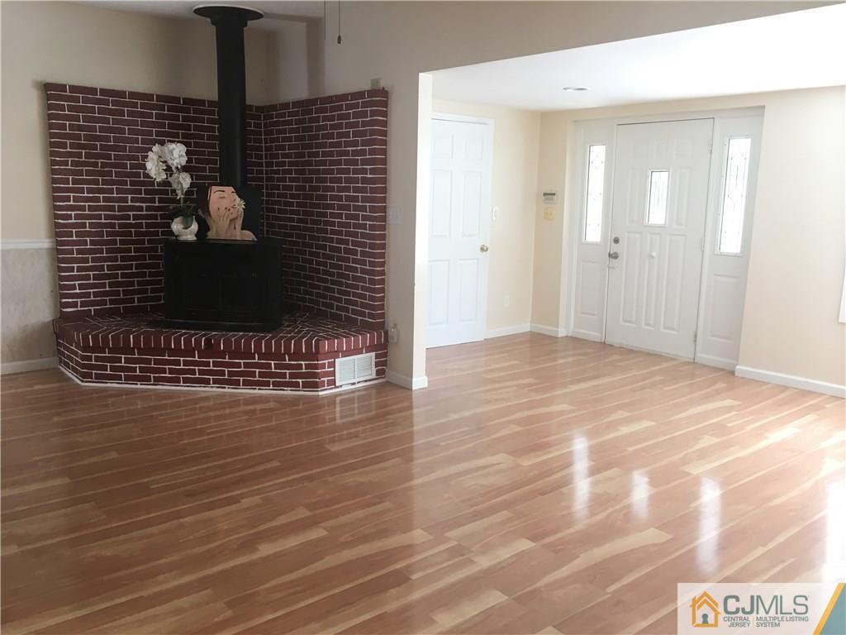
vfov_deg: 48.2
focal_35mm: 29
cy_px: 318
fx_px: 709
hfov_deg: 61.7
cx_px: 423
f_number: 2.2
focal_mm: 4.15
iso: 64
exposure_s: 1/30
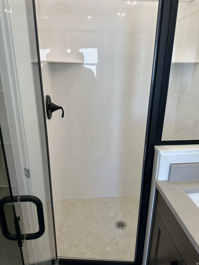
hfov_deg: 56.8
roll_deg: -1.7
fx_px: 184
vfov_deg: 71.6
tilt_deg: -18.2
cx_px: 100
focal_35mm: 24
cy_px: 132
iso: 64
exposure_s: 1/120
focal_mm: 6.86
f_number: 1.78
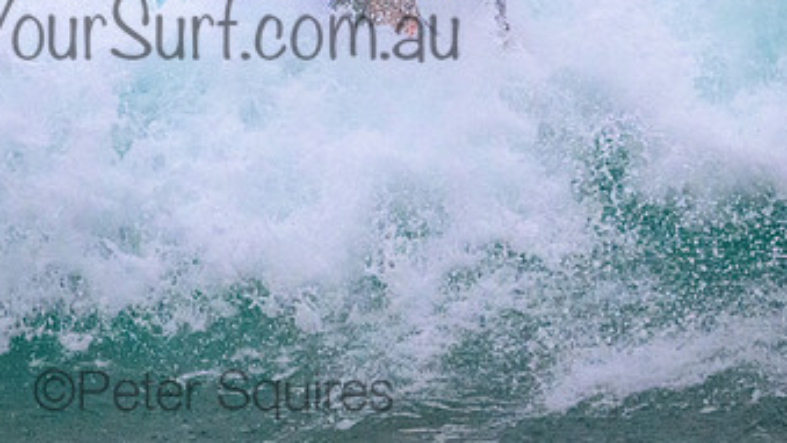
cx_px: 240
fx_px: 29498
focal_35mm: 1413
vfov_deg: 0.9
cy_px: -3
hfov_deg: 1.5
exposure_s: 1/1250
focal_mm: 650
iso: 5600
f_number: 11
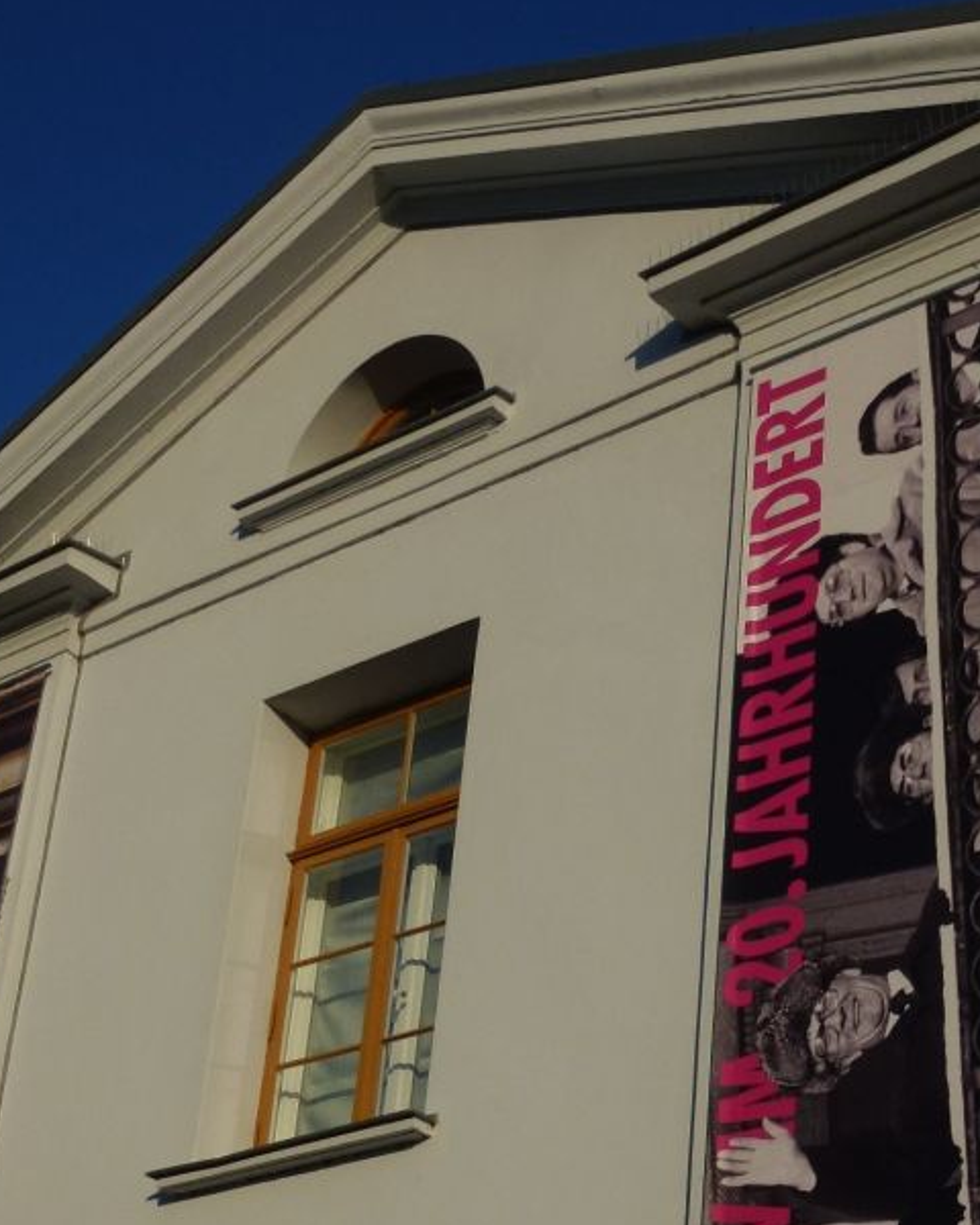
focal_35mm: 72
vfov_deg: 25.9
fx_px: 2610
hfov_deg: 21.3
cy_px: 998
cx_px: 472
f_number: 3.9
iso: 100
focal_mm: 7.4
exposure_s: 1/2000
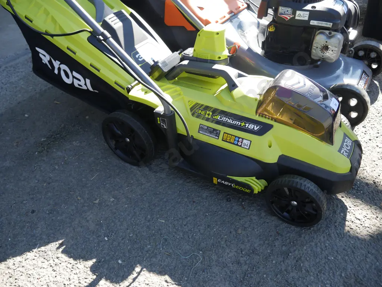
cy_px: 144
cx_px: 191
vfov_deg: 49.8
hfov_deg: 63.4
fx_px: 309
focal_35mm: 28
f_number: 4.5
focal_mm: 14
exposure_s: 1/200
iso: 200
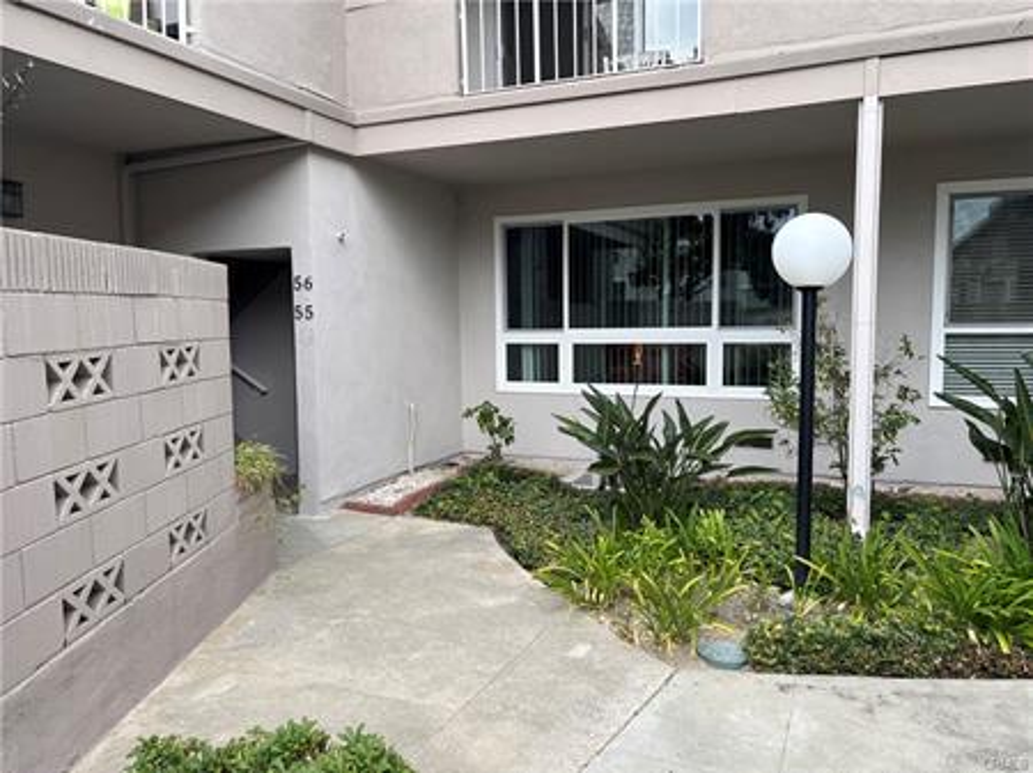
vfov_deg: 53.0
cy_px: 386
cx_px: 516
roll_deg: +1.2
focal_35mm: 26
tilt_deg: -4.5
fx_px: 775
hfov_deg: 67.3
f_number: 1.6
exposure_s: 1/792
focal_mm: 5.96
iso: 50
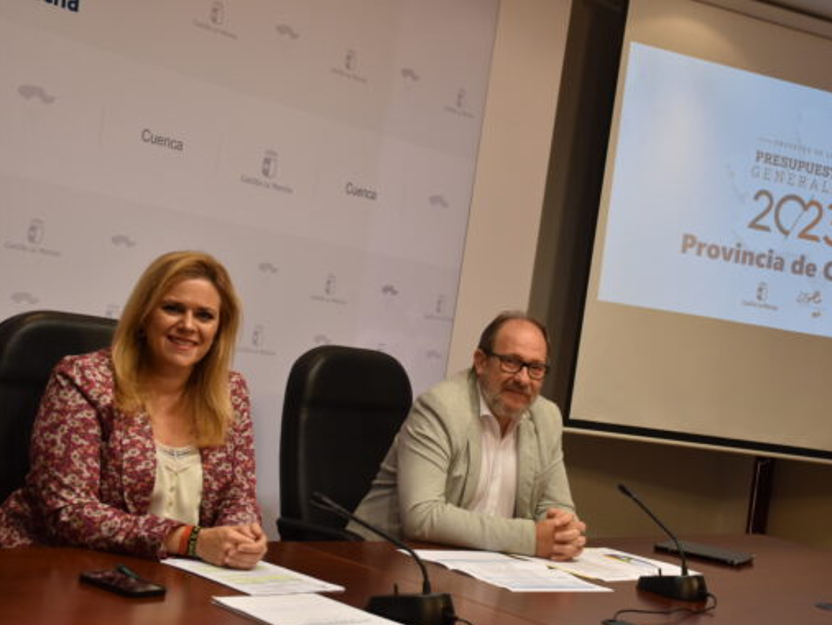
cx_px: 477
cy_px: 313
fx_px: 1274
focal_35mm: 53
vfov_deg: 27.5
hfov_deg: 36.1
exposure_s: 1/125
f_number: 5.6
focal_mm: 30
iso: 400
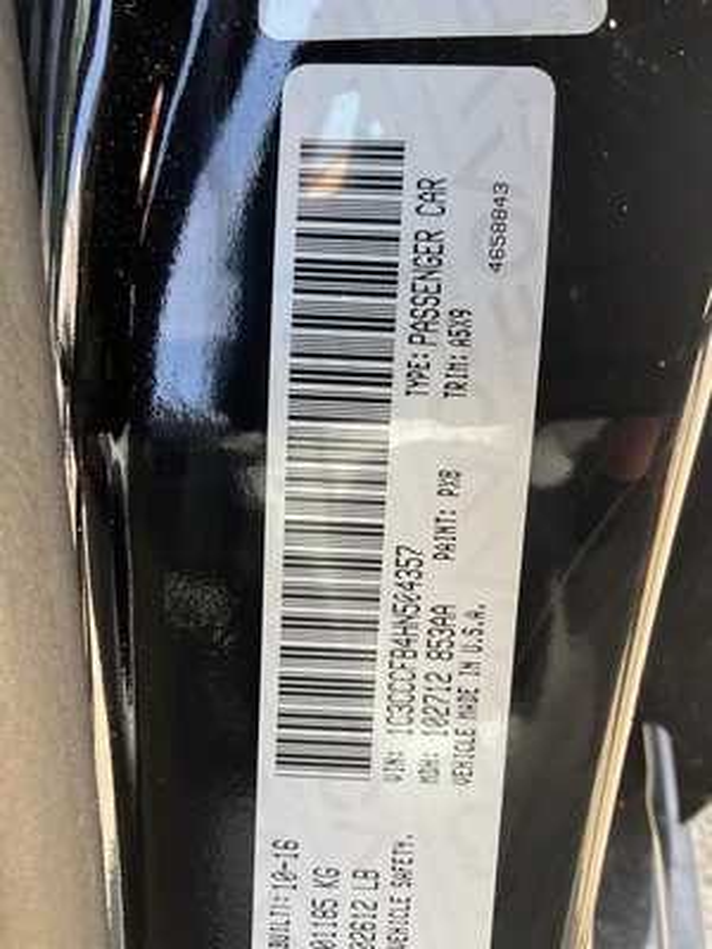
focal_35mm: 29
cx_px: 356
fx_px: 795
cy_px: 474
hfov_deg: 48.2
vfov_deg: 61.7
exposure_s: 1/122
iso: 64
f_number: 1.8
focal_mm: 3
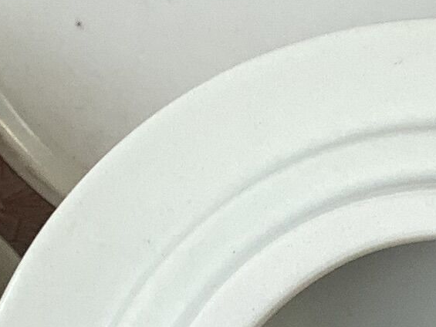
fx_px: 2255
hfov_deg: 11.0
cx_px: 235
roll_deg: +1.1
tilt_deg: -26.5
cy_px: 167
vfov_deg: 8.3
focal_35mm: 179
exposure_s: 1/100
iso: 25
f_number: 2.4
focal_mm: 3.3
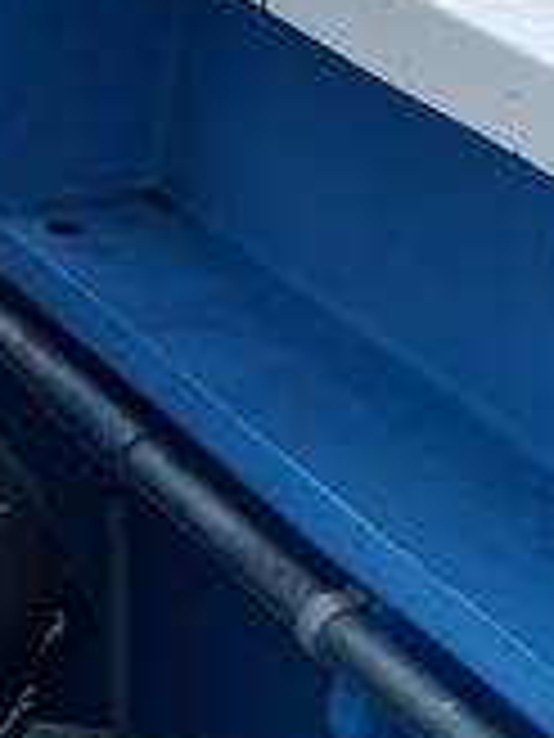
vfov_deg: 15.7
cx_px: -333
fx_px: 2561
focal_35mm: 120
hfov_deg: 11.7
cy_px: 927
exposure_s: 1/1767
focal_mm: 5.54
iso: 50
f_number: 1.8
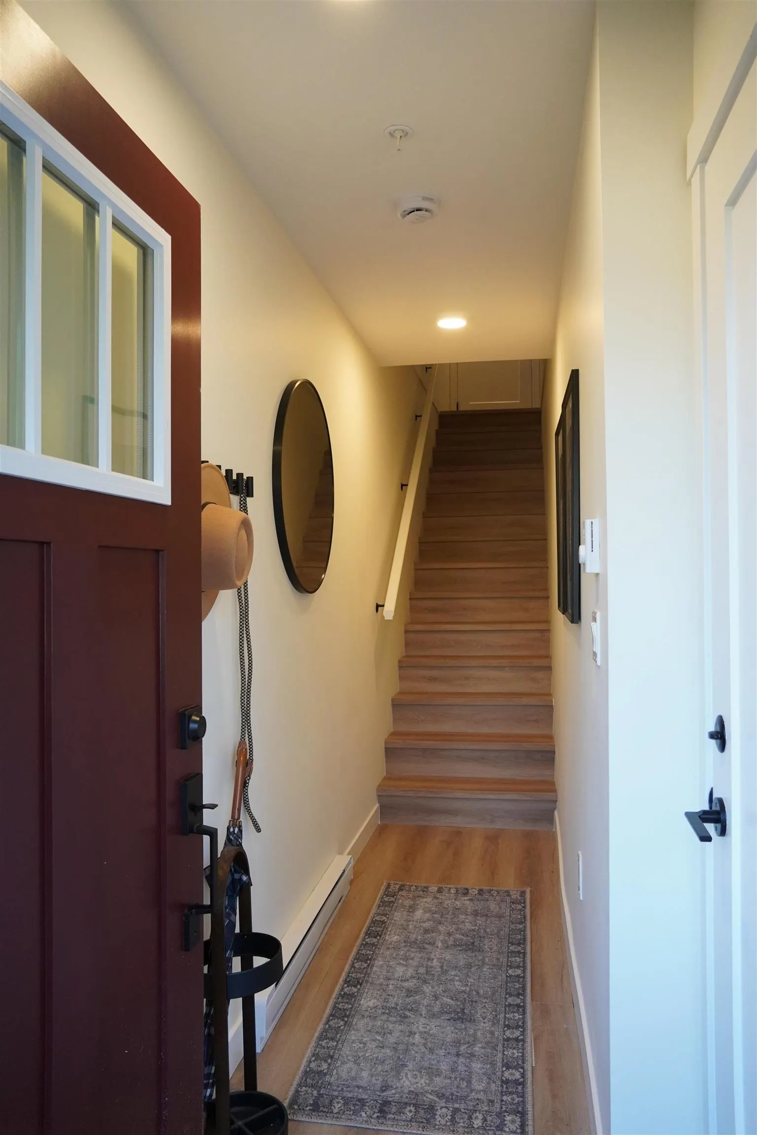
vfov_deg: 67.4
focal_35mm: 27
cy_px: 568
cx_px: 378
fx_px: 852
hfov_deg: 47.9
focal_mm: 18
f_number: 4
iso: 1250
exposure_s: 1/160
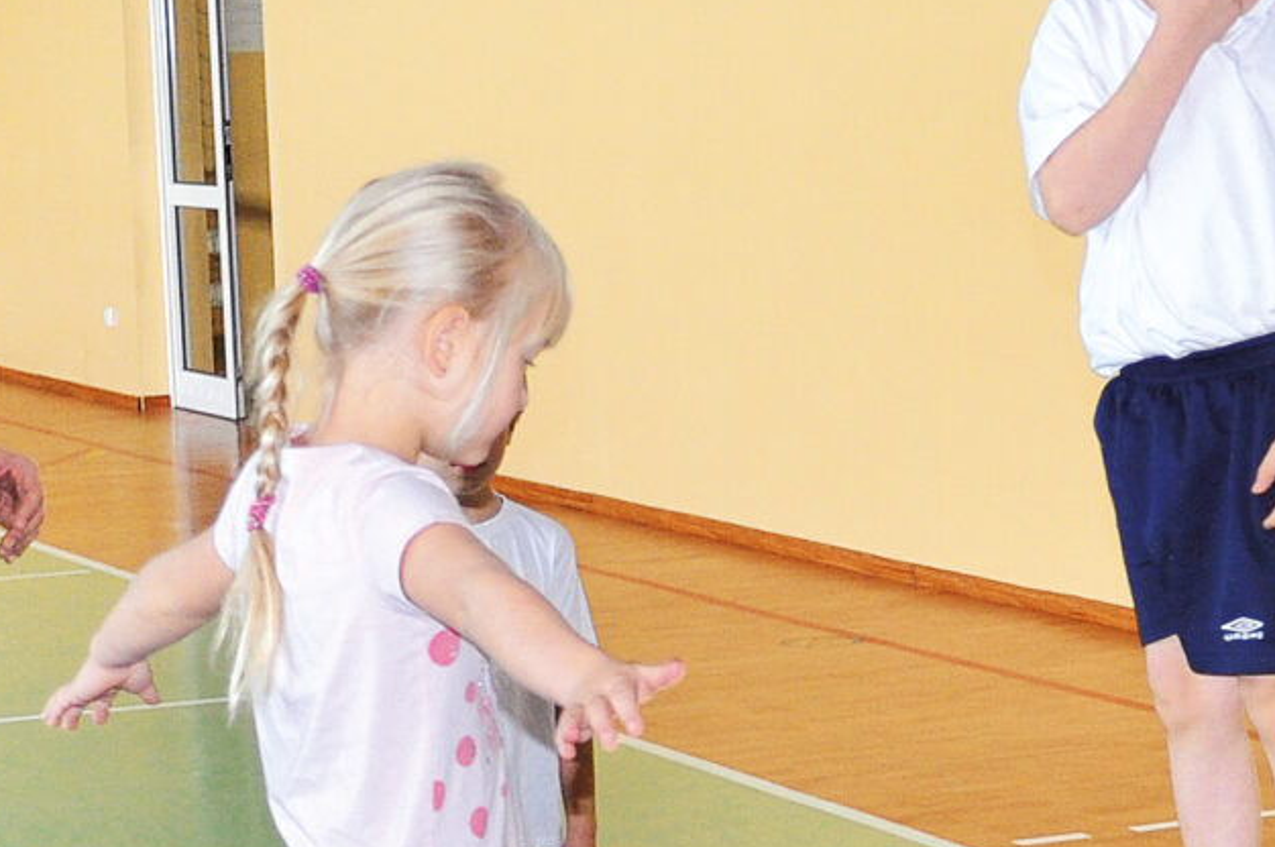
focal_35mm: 135
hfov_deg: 14.9
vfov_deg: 10.1
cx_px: 1375
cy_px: 566
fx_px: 4776
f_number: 3.8
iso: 400
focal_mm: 22
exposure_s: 1/60
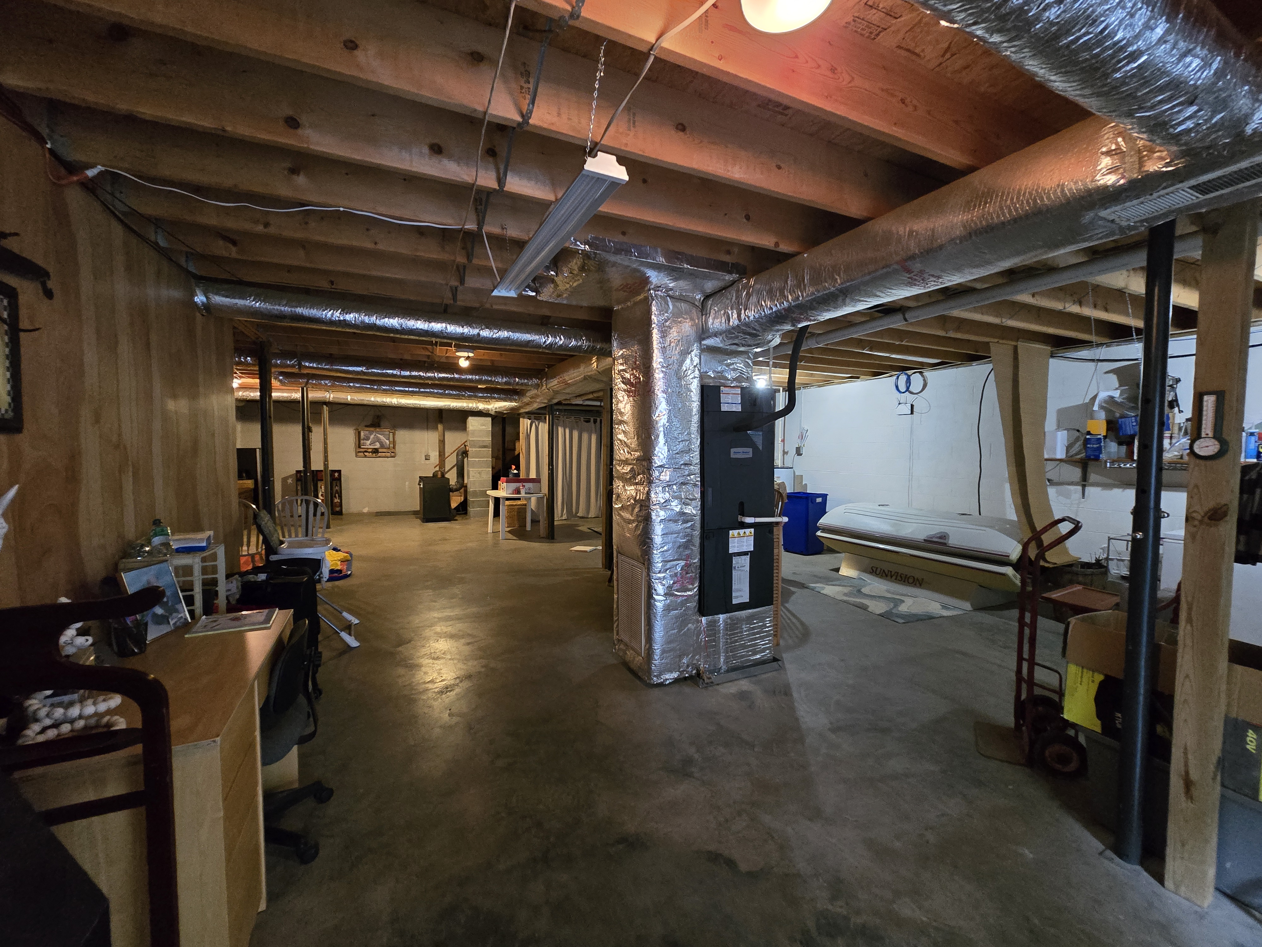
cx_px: 631
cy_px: 474
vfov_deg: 89.9
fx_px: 474
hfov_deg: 106.2
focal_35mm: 13
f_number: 2.2
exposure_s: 1/40
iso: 1250
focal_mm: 2.2
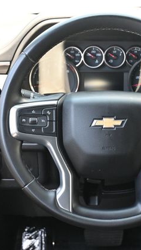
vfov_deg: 35.0
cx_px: 108
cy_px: 124
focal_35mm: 60
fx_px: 398
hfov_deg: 19.9
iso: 1100
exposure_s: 1/125
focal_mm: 25
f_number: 4.2
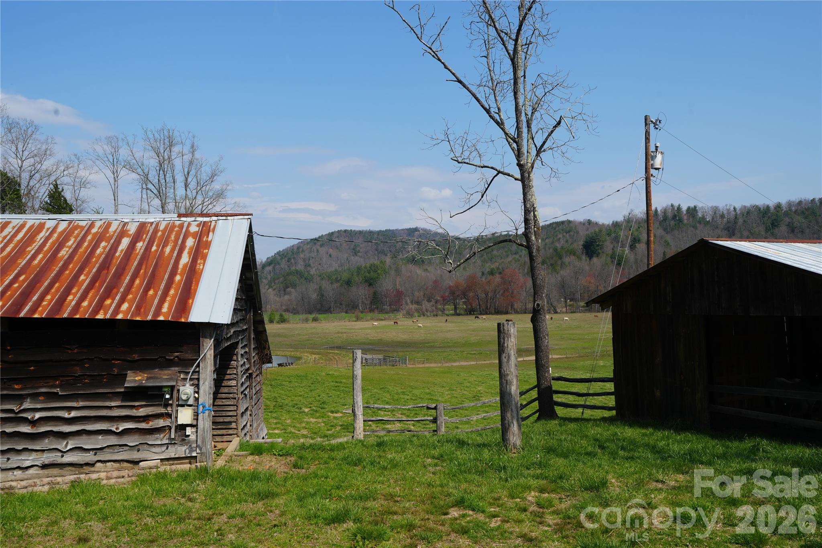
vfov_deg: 43.6
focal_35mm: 30
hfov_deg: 61.9
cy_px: 274
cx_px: 411
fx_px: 685
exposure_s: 1/200
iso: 100
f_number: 10
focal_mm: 30
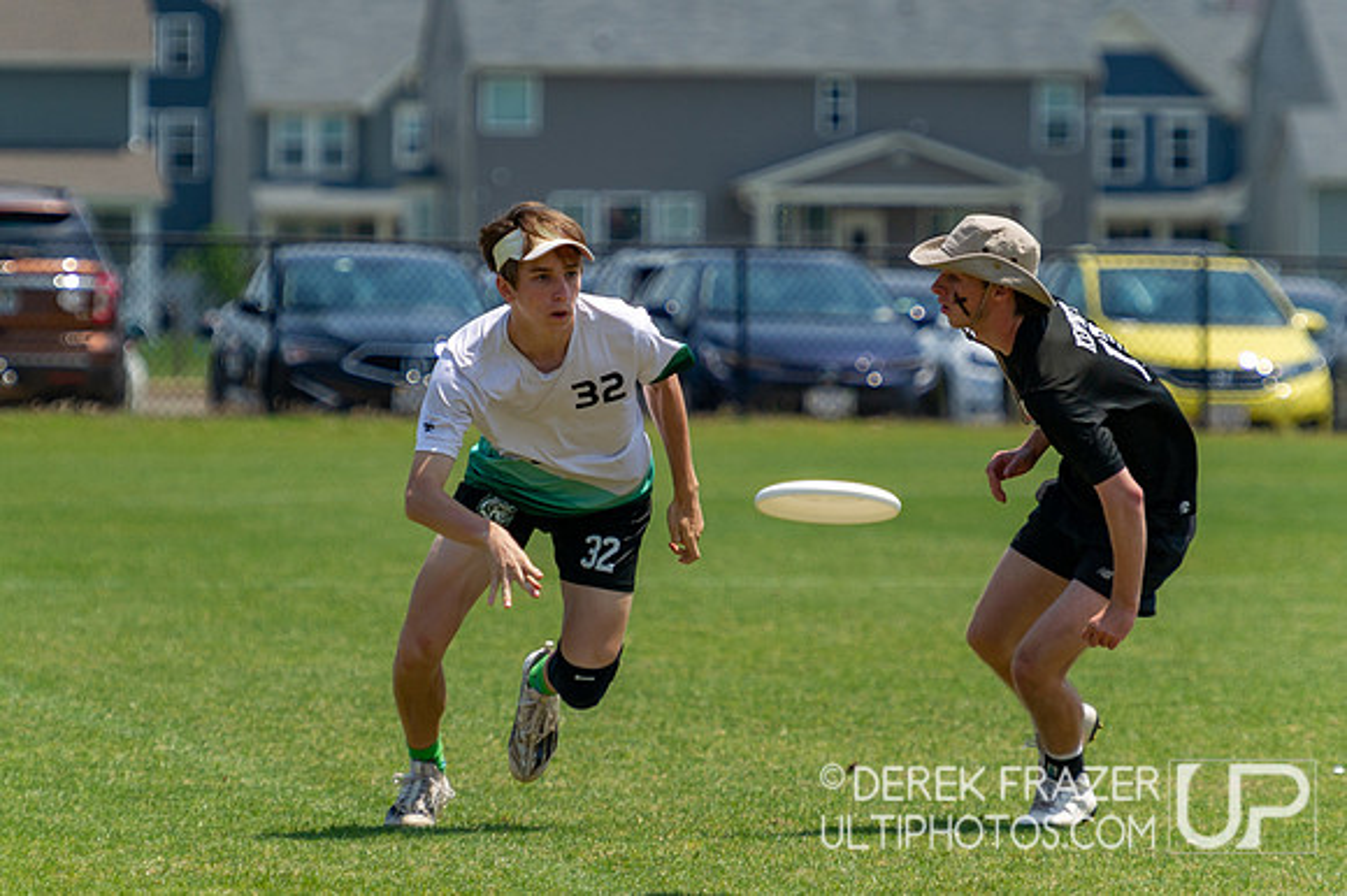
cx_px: 606
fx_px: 13695
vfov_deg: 3.7
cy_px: 319
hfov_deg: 5.6
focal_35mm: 366
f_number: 4
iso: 250
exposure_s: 1/3200
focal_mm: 210
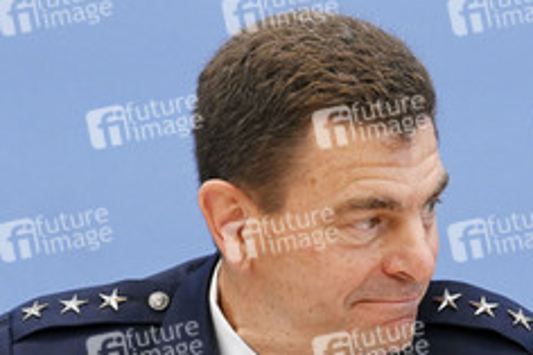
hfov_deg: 11.7
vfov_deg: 7.8
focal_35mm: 176
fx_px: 2604
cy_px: 292
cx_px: 311
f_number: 7.1
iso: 4000
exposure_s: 1/500
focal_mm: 92
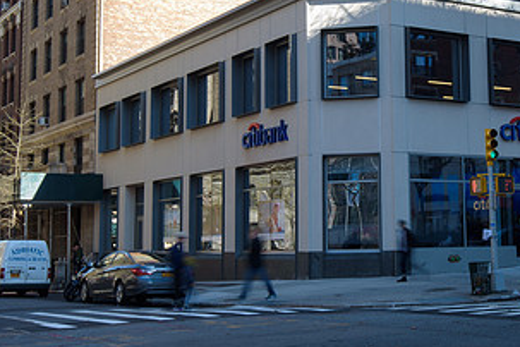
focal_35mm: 67
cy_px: 118
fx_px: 968
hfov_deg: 29.7
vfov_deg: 20.2
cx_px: 381
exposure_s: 1/6
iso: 50
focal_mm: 35
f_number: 16
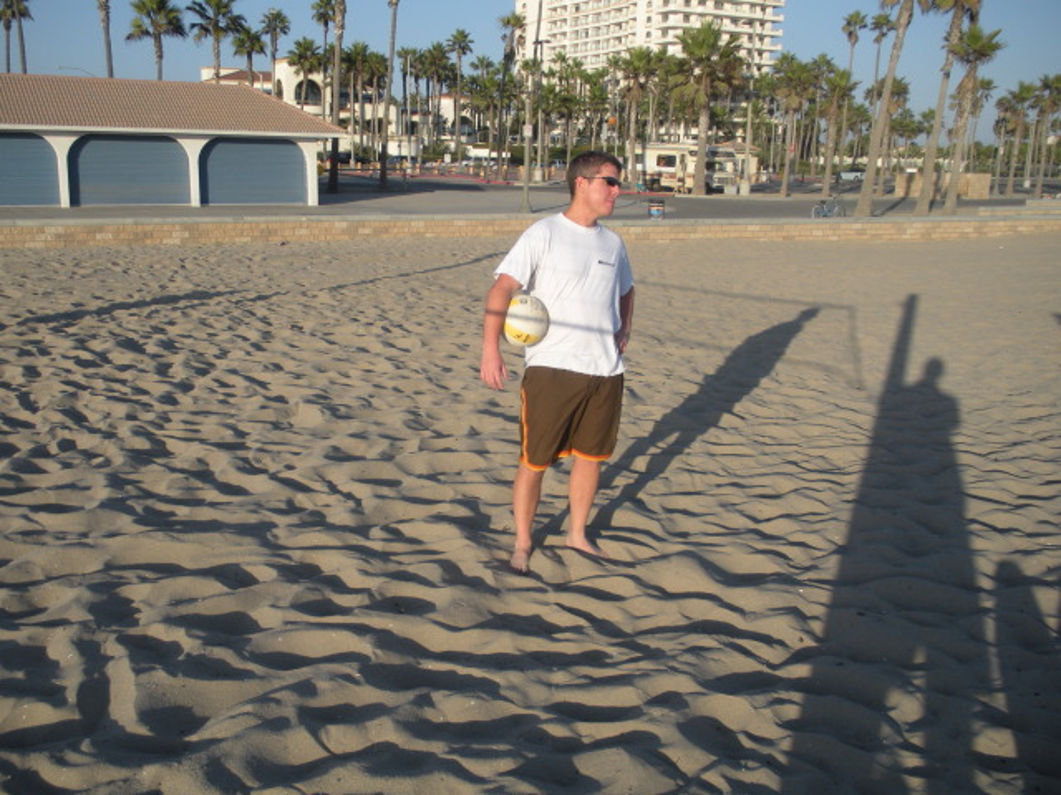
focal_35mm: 36
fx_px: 1103
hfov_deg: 51.4
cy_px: 398
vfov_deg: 39.7
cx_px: 530
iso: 64
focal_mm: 6.3
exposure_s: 1/563
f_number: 3.5
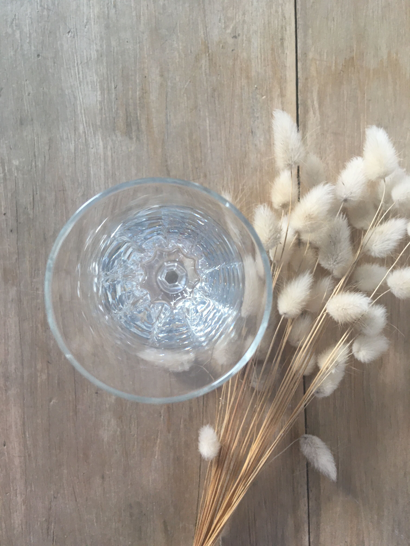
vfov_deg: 61.7
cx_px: 205
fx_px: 458
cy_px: 273
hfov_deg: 48.2
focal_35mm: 29
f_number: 2.2
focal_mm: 4.15
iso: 50
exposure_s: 1/33
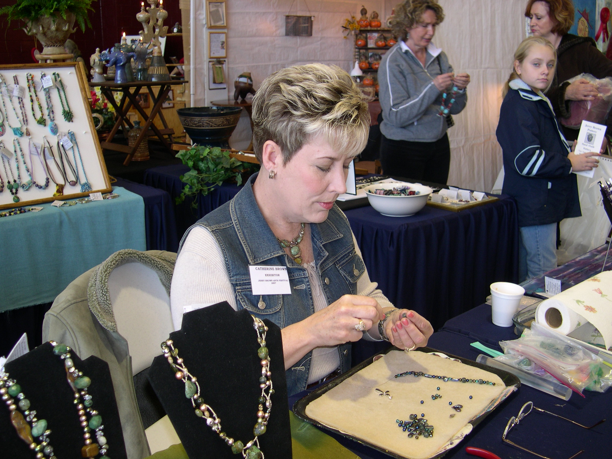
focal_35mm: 38
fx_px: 672
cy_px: 230
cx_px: 306
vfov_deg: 37.7
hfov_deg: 49.0
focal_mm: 8
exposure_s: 1/30
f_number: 2.8
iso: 100
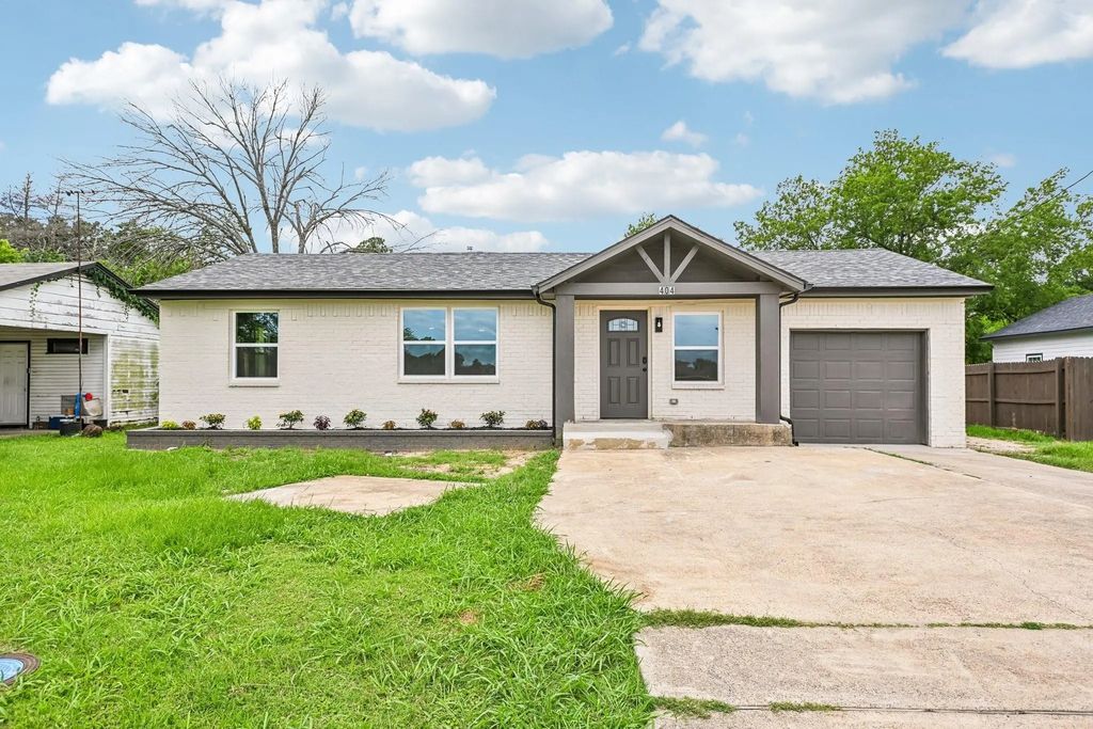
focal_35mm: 20
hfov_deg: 84.0
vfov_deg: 61.9
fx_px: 607
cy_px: 364
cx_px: 546
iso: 400
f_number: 8
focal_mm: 20
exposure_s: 1/1250
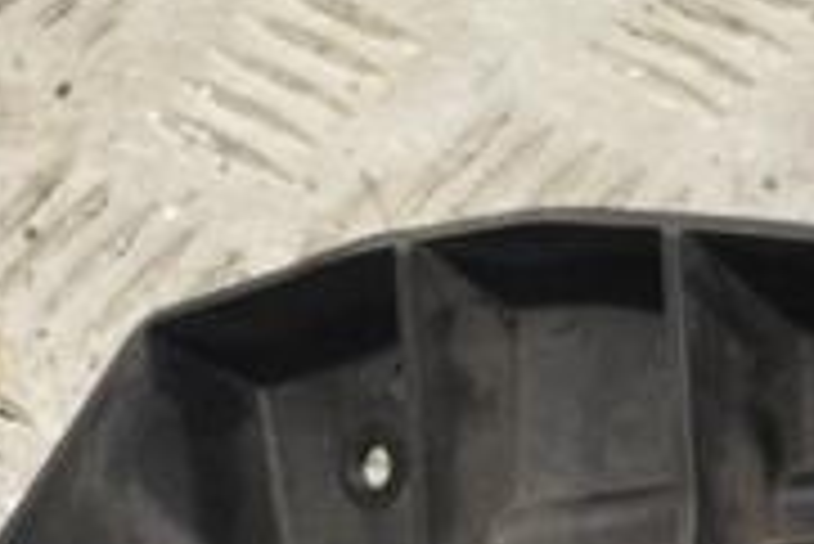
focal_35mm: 274
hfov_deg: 7.5
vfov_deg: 5.0
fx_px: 6193
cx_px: 522
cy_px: 580
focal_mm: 55
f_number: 5.6
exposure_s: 1/320
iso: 3200
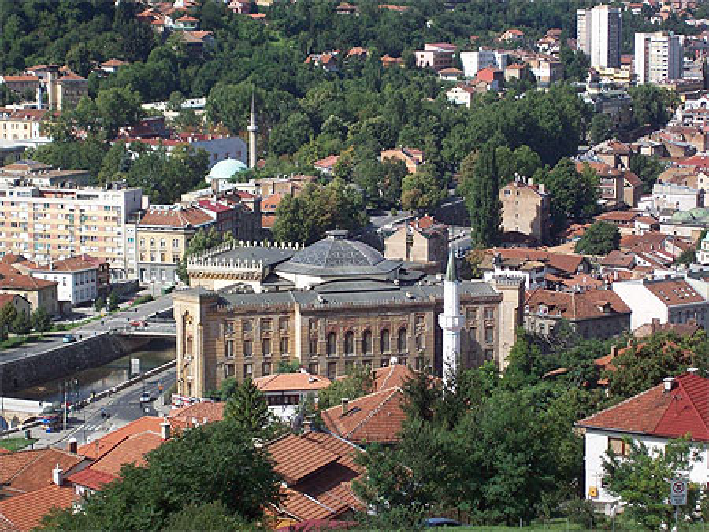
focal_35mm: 108
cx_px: 354
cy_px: 266
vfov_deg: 13.7
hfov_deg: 18.2
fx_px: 2213
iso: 80
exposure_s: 1/507
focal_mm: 18
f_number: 4.8
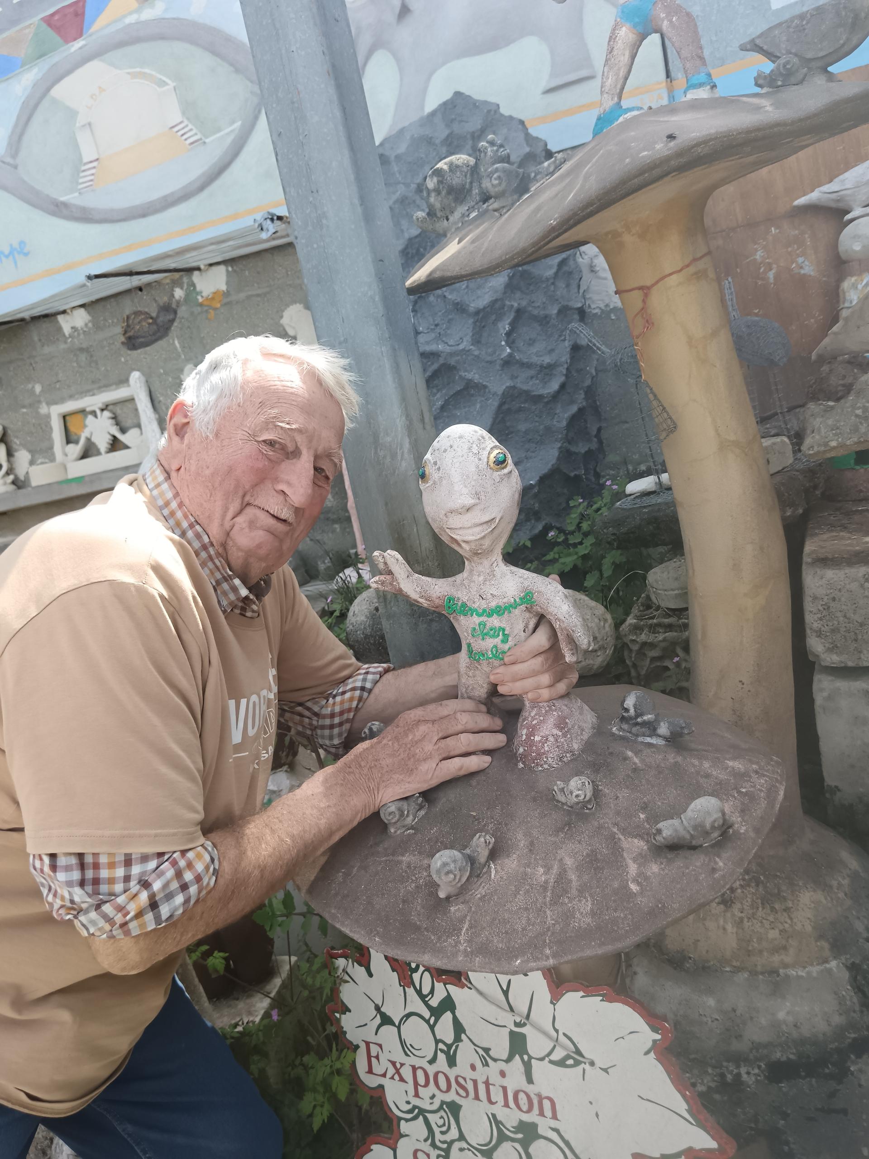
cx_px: 434
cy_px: 580
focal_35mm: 27
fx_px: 904
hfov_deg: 51.4
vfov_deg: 65.3
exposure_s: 1/900
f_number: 1.9
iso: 370
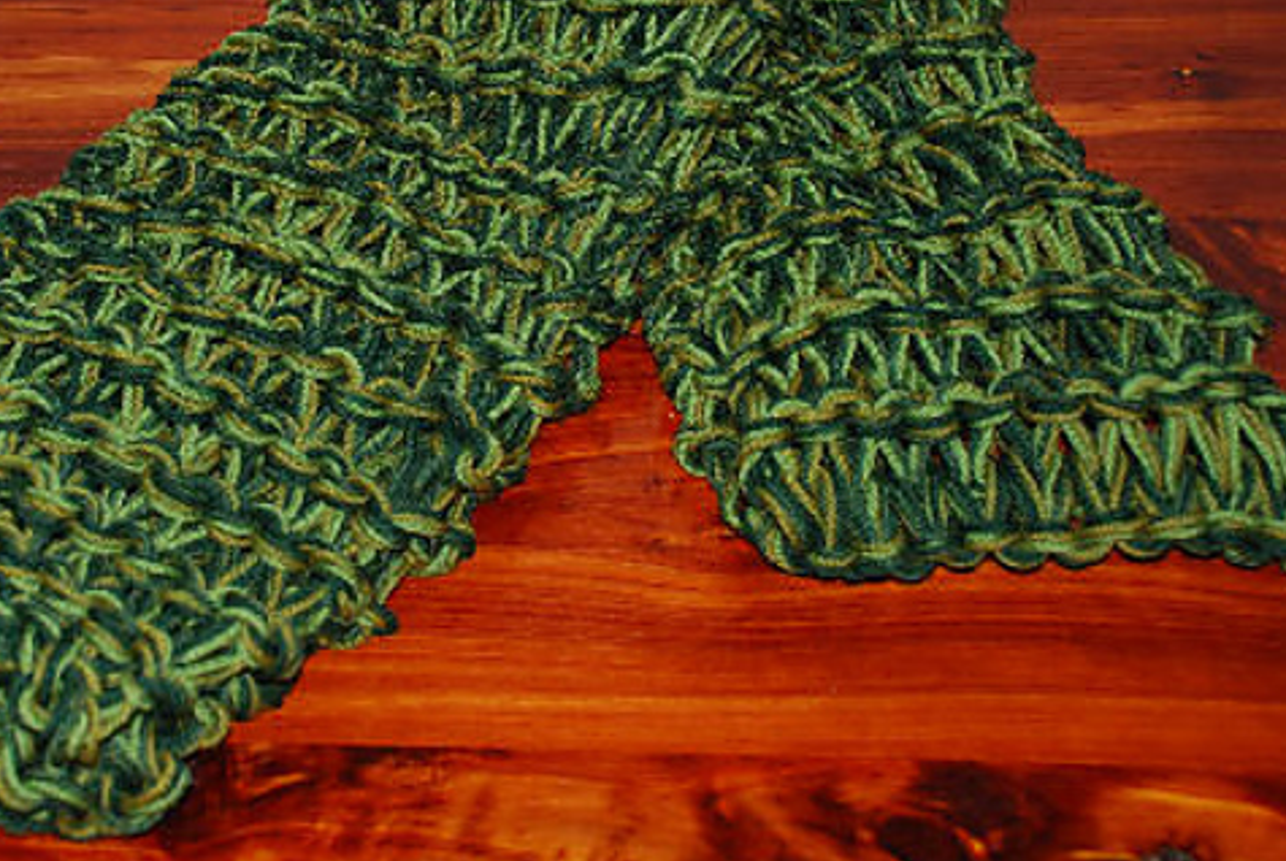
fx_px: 2242
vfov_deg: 21.7
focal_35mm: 63
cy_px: 343
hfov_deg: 32.0
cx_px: 566
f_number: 4.2
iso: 100
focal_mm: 31
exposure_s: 1/125
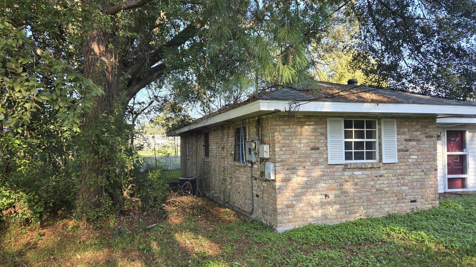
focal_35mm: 26
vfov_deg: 44.3
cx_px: 236
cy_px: 145
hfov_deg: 71.9
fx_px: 328
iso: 25
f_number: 1.8
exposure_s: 1/180
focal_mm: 5.4
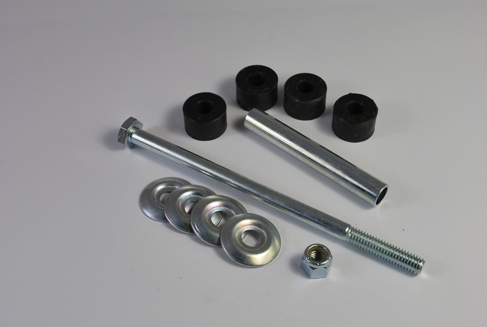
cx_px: 244
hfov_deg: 38.8
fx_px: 691
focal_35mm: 51
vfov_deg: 26.6
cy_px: 164
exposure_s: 1/30
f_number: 9
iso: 100
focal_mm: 34
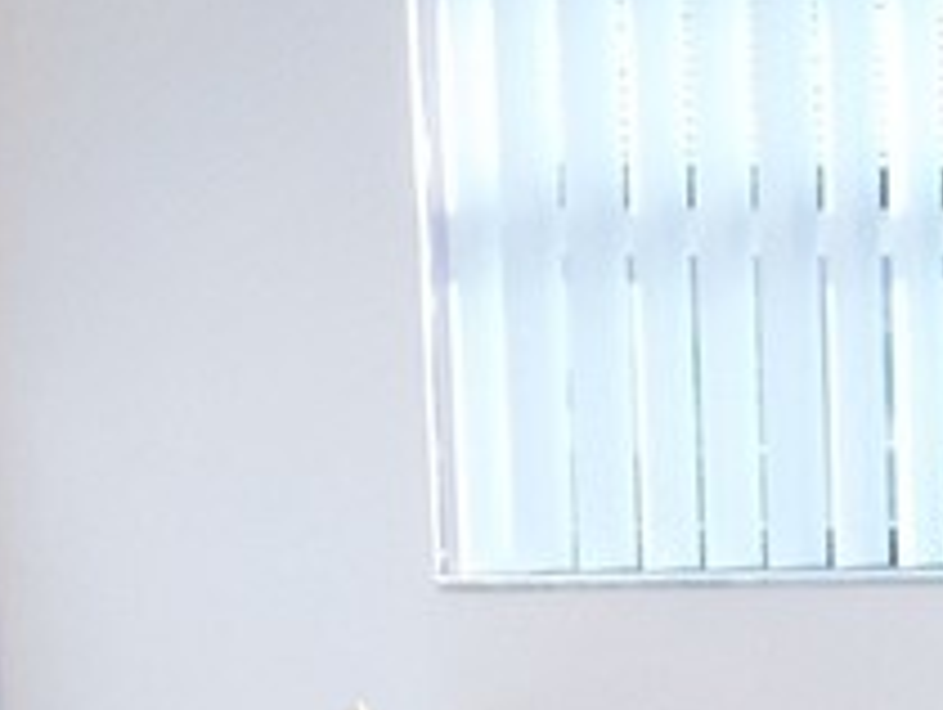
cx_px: 2111
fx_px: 4773
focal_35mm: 175
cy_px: 1087
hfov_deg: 10.1
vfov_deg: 8.3
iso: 125
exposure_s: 1/80
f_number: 3
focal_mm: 4
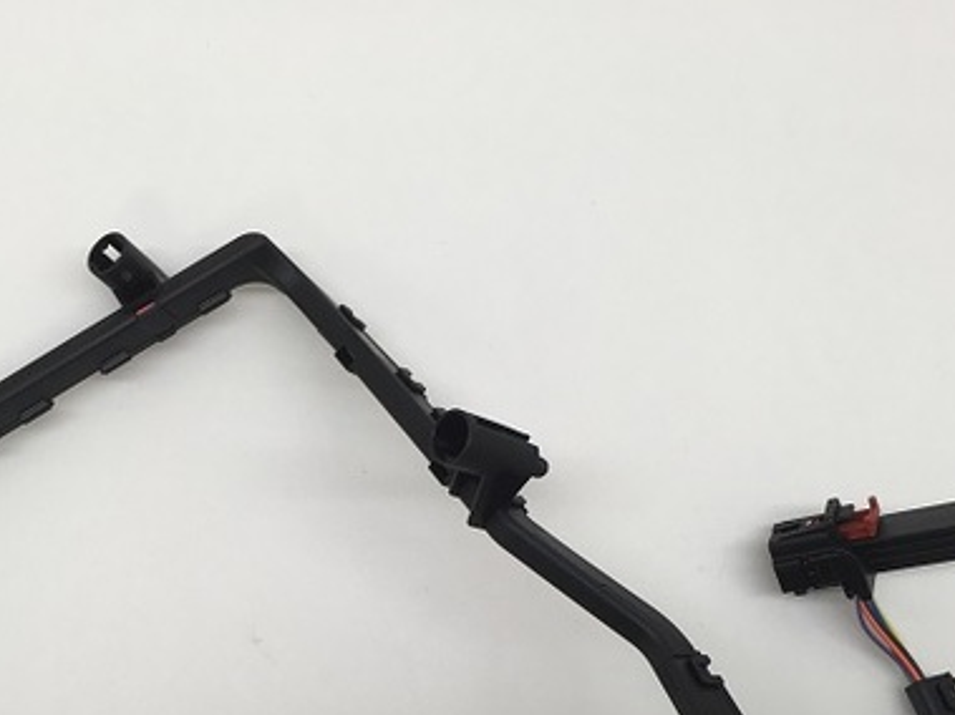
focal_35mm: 49
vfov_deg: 28.8
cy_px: 602
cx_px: 388
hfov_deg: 38.8
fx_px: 1351
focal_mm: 4.15
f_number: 2.2
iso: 32
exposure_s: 1/60
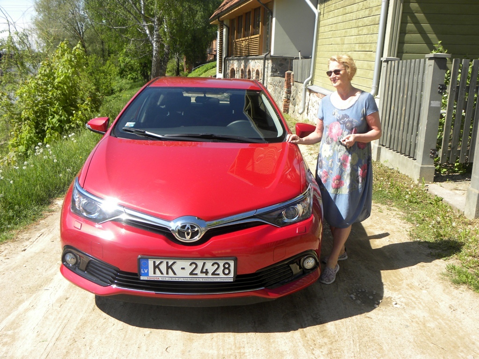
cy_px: 180
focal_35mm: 33
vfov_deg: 42.9
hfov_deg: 55.4
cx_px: 240
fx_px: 457
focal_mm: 5.9
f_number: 3.2
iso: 64
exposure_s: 1/530
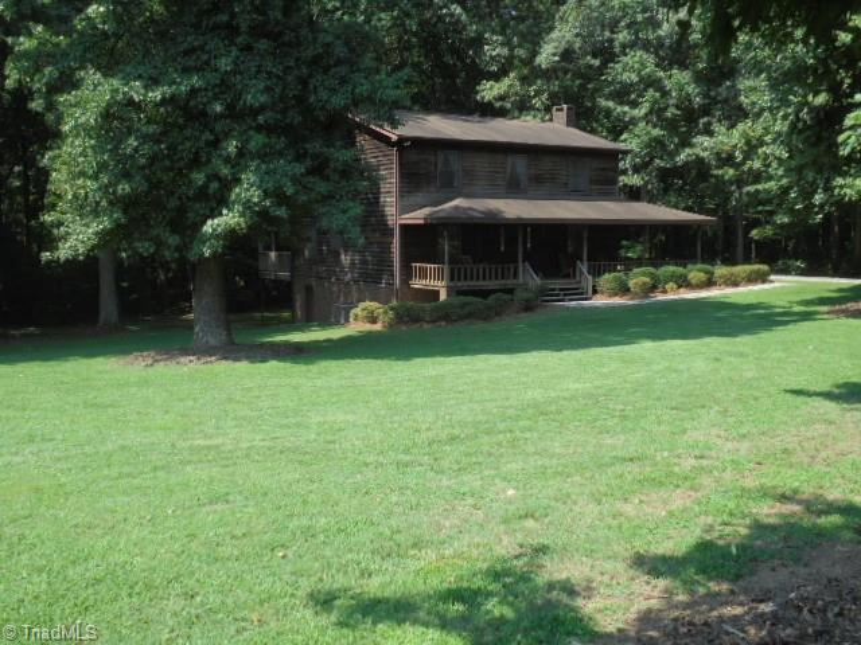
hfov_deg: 49.0
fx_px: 945
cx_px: 430
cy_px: 322
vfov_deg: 37.7
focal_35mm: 38
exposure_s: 1/320
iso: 100
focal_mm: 6.9
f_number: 4.2
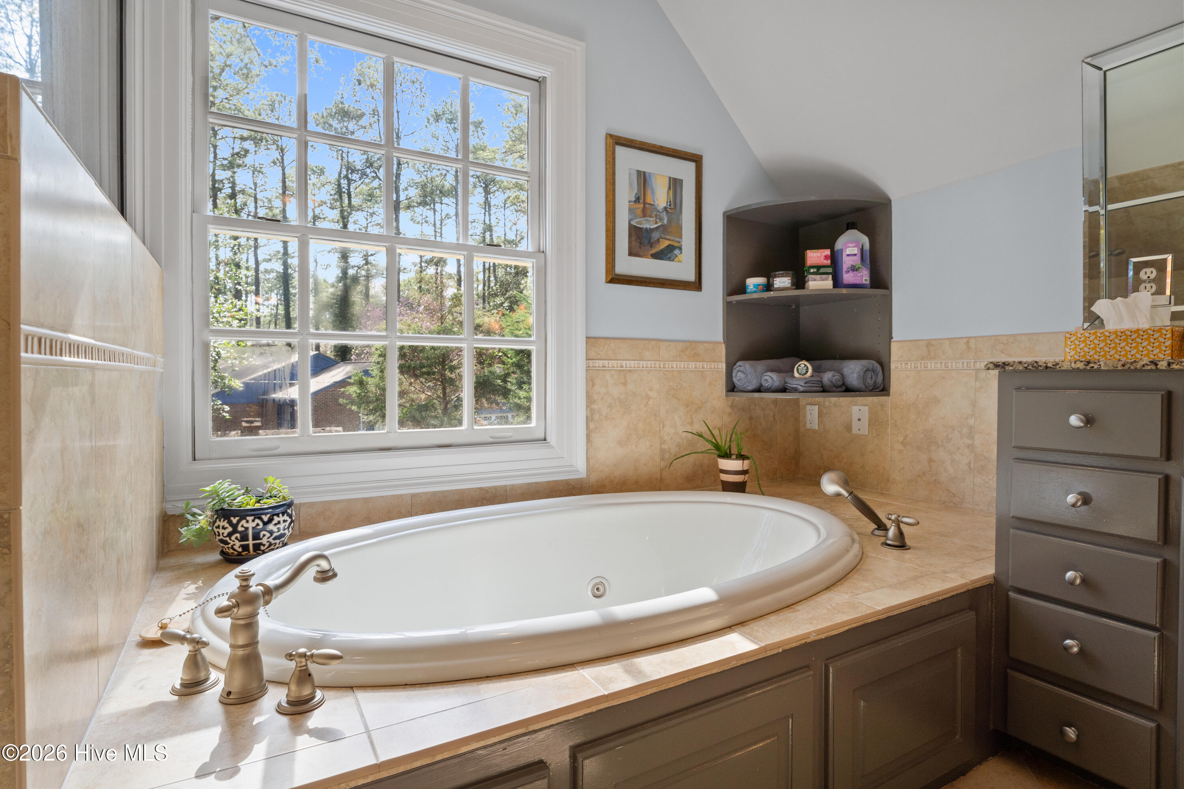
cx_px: 592
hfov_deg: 89.1
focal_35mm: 18
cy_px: 394
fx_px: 602
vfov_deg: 66.5
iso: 400
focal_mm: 18.3
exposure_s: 1/50
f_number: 8
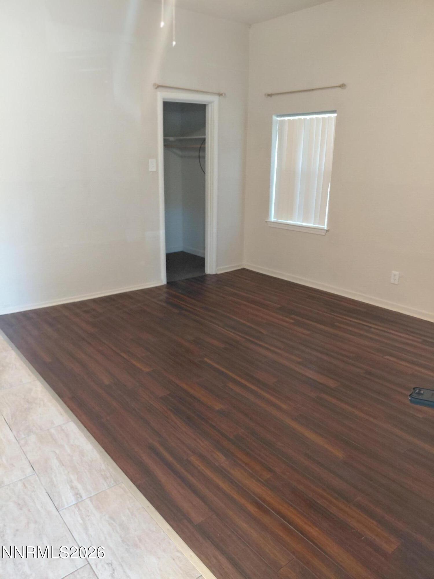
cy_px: 290
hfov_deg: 54.9
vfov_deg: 69.4
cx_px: 217
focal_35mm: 25
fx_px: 418
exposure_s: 1/60
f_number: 1.8
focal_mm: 4.69
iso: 250
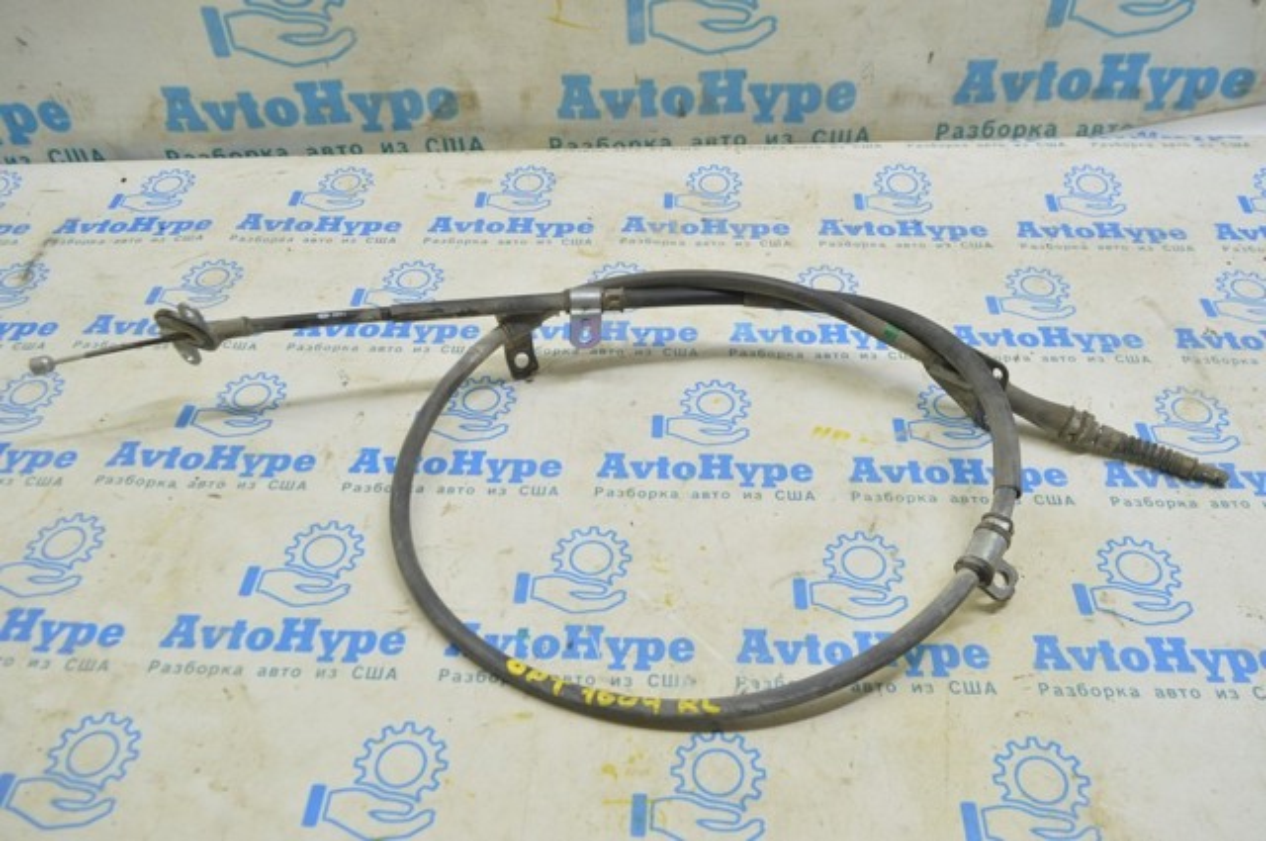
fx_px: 1054
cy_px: 420
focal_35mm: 30
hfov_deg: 62.0
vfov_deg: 43.5
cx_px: 633
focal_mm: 20
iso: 400
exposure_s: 1/20
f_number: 5.6
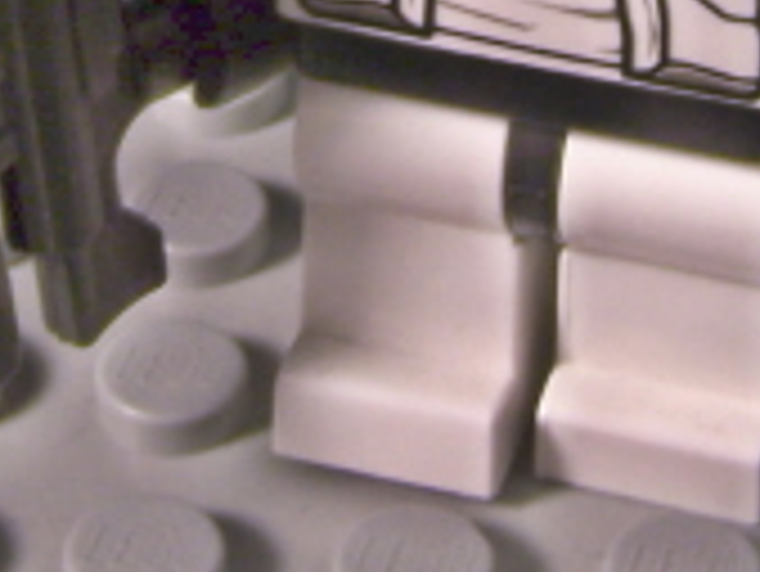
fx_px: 3164
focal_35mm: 144
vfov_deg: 10.0
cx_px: 369
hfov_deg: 13.7
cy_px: -275
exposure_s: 1/8
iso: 80
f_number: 8
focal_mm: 6.3
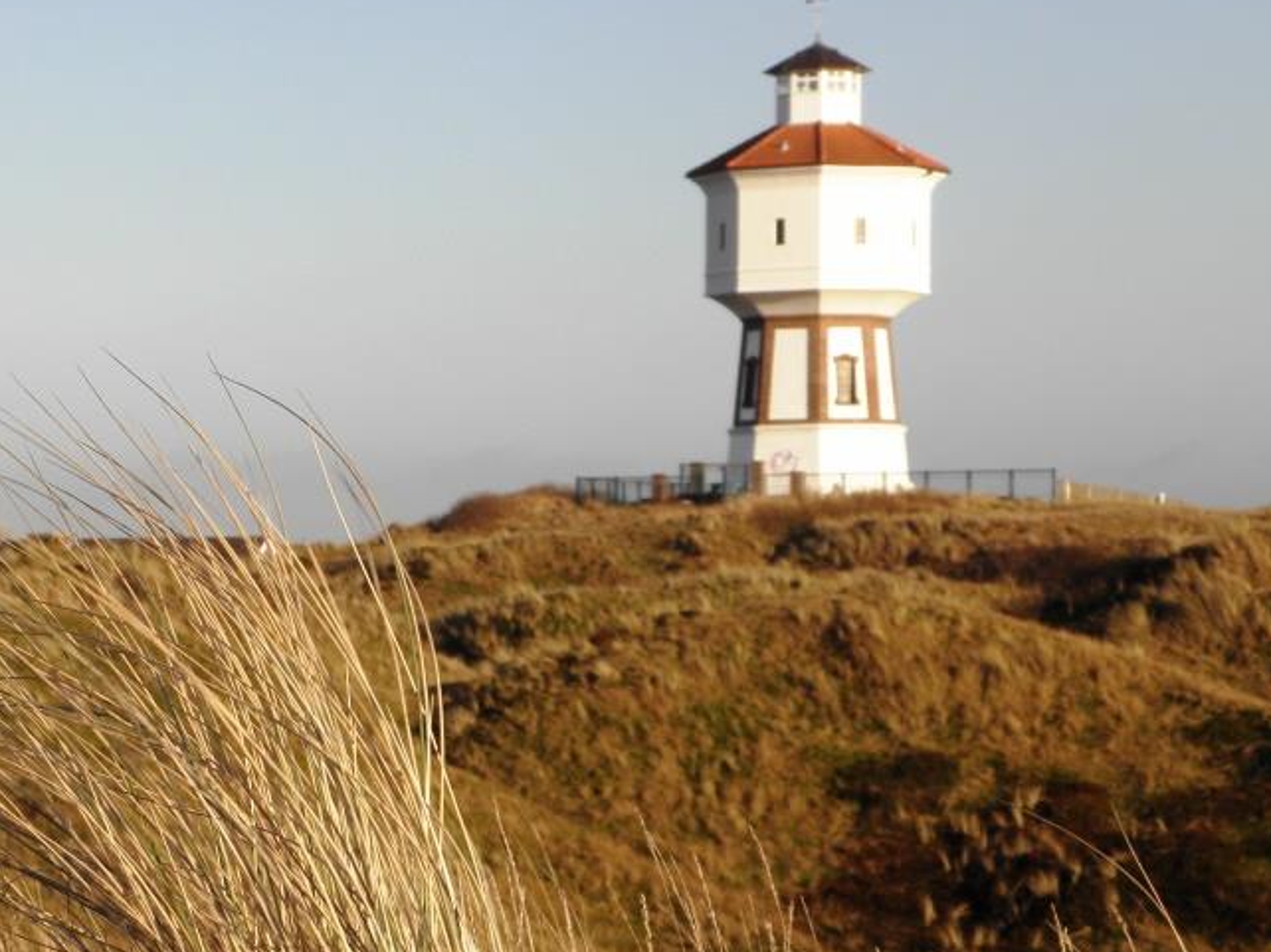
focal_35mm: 150
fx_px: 5506
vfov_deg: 9.9
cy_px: 578
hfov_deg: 13.1
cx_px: 283
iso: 64
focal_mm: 16.88
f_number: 5.6
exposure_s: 1/200
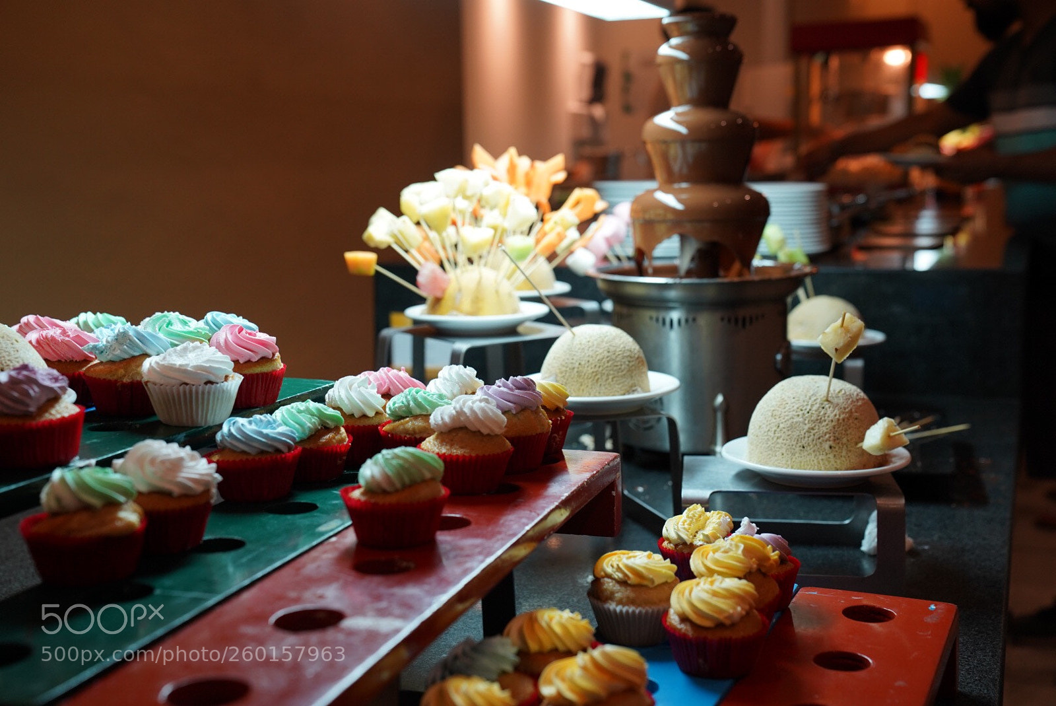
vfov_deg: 29.3
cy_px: 353
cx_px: 528
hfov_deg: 42.7
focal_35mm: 46
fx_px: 1350
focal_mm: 46
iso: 1000
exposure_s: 1/160
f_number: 4
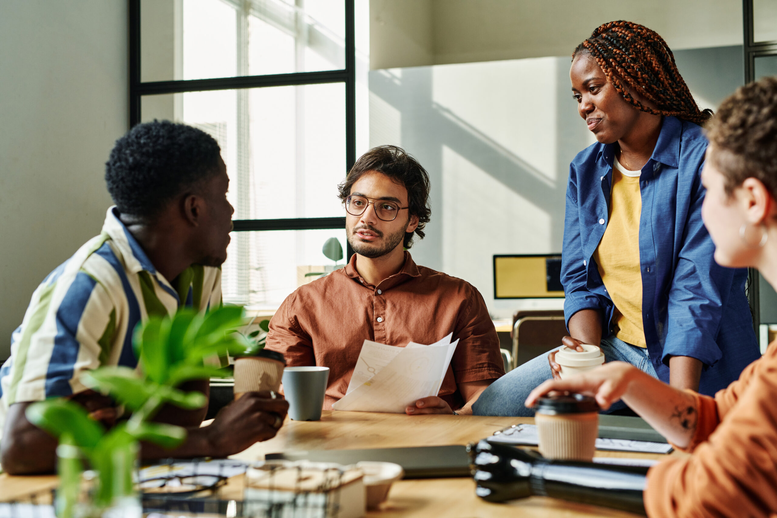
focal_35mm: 50
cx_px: 388
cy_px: 259
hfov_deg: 39.6
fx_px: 1079
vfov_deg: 27.0
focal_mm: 50
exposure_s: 1/250
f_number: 4
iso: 640
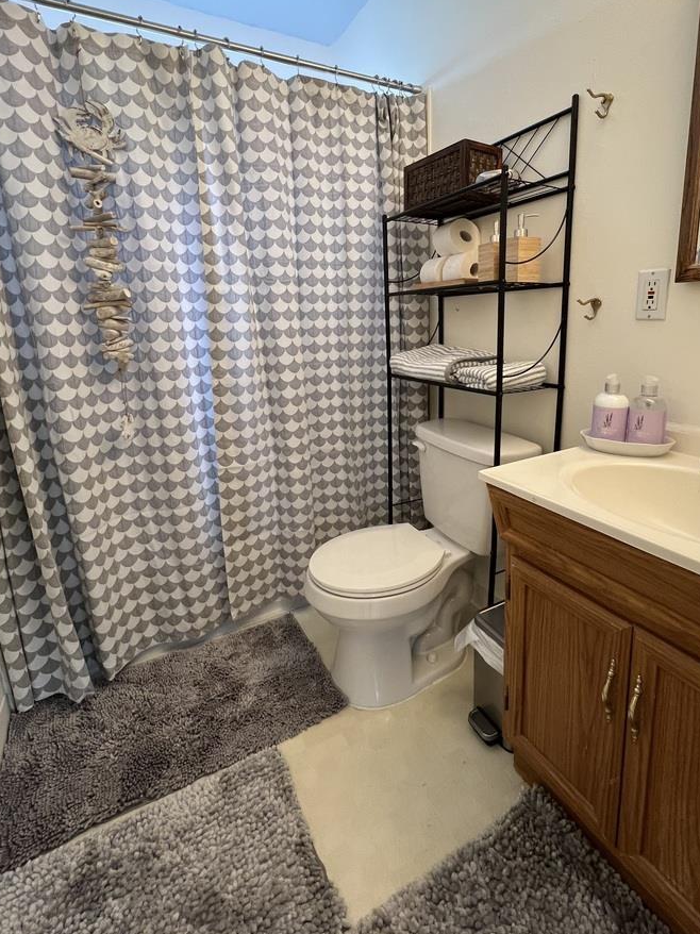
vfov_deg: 94.0
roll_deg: +2.7
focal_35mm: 16
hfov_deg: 77.9
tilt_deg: -10.5
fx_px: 432
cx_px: 380
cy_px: 410
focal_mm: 1.57
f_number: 1.8
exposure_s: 1/60
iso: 200
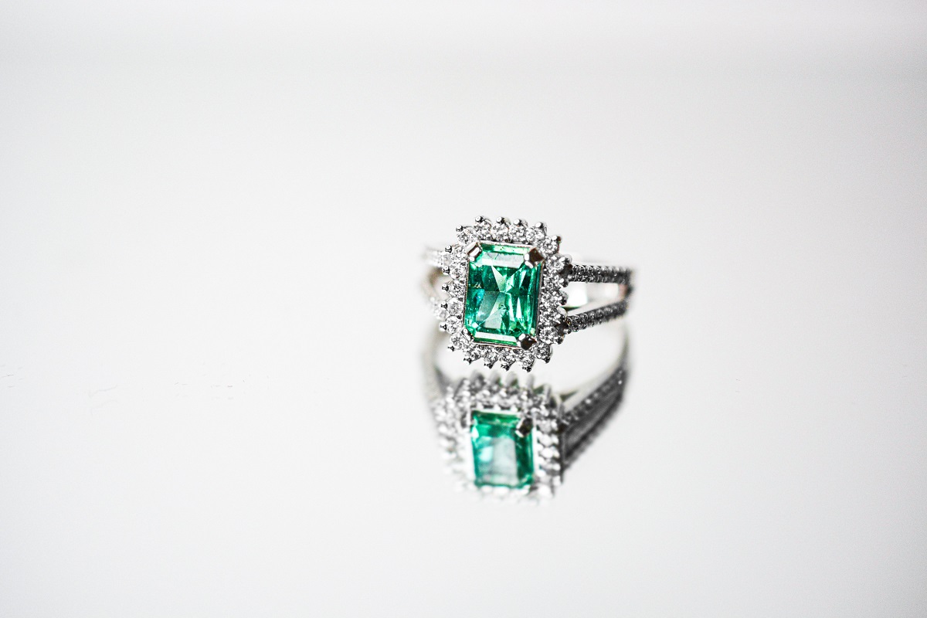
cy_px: 309
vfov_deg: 22.6
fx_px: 1545
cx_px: 464
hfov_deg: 33.4
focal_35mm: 60
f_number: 3.2
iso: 400
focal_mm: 40
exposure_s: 1/320
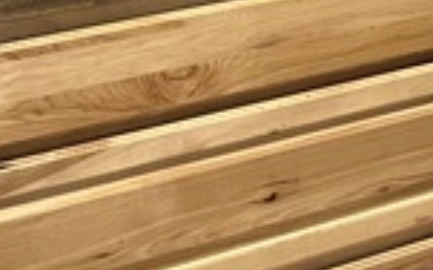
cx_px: 839
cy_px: -129
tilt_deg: -12.8
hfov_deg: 14.5
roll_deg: +0.8
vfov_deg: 10.4
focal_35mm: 122
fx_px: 1438
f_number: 1.6
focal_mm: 5.1
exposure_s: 1/40
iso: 400
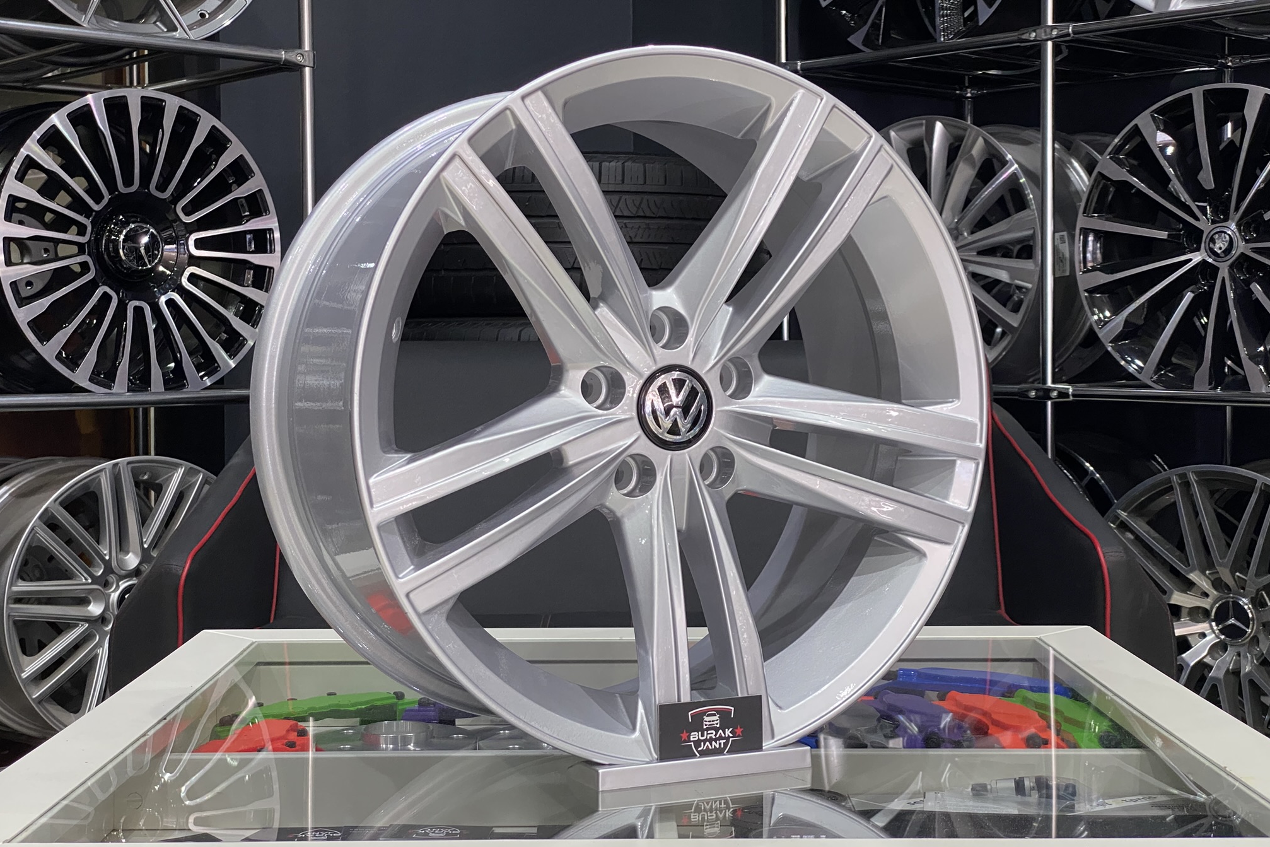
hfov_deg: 36.2
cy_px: 404
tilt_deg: -1.4
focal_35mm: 55
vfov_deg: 24.6
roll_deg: +0.1
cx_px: 630
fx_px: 1940
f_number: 2
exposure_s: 1/50
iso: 200
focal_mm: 6
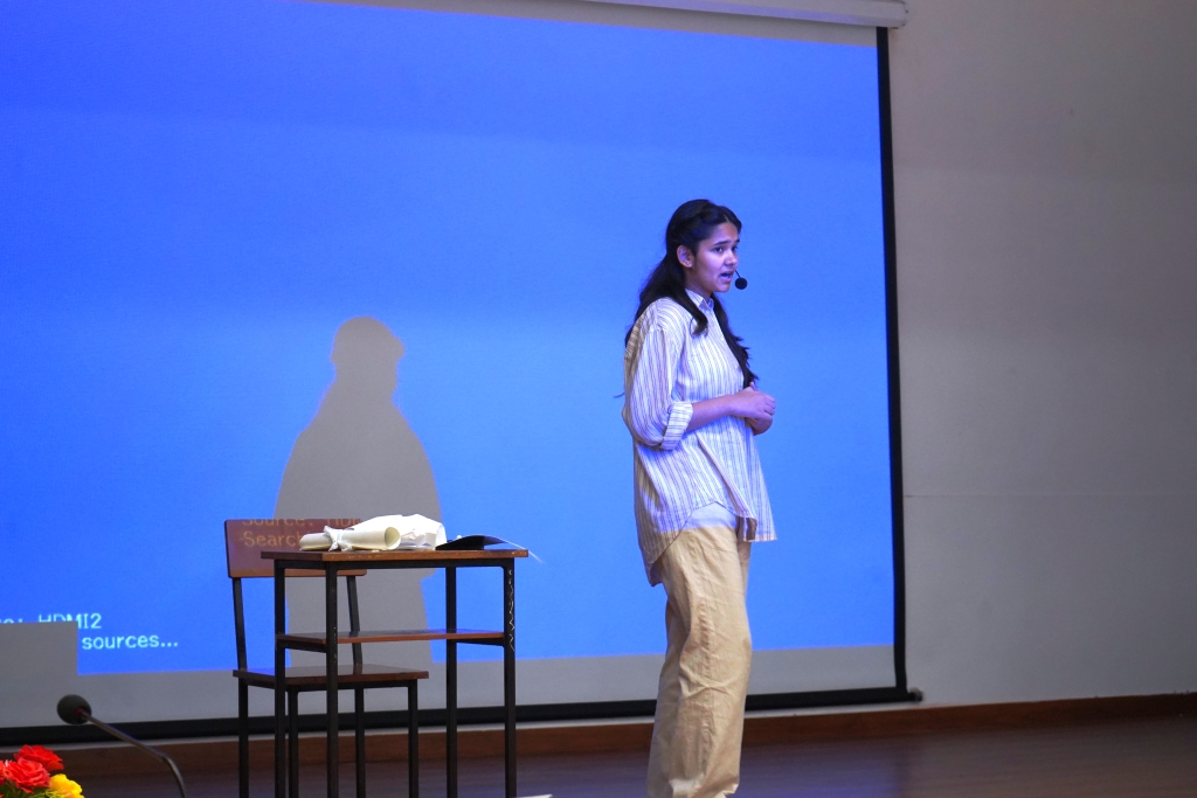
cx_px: 598
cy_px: 399
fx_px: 2328
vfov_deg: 19.5
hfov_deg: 28.8
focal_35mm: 70
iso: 3200
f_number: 5.6
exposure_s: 1/160
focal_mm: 70
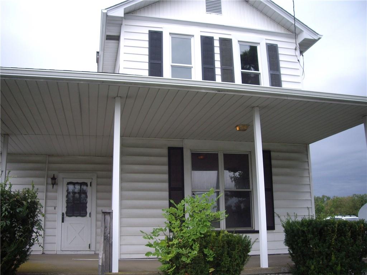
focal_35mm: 38
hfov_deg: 49.0
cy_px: 138
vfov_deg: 37.7
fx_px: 403
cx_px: 184
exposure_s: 1/250
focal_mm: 6.2
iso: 64
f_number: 4.3
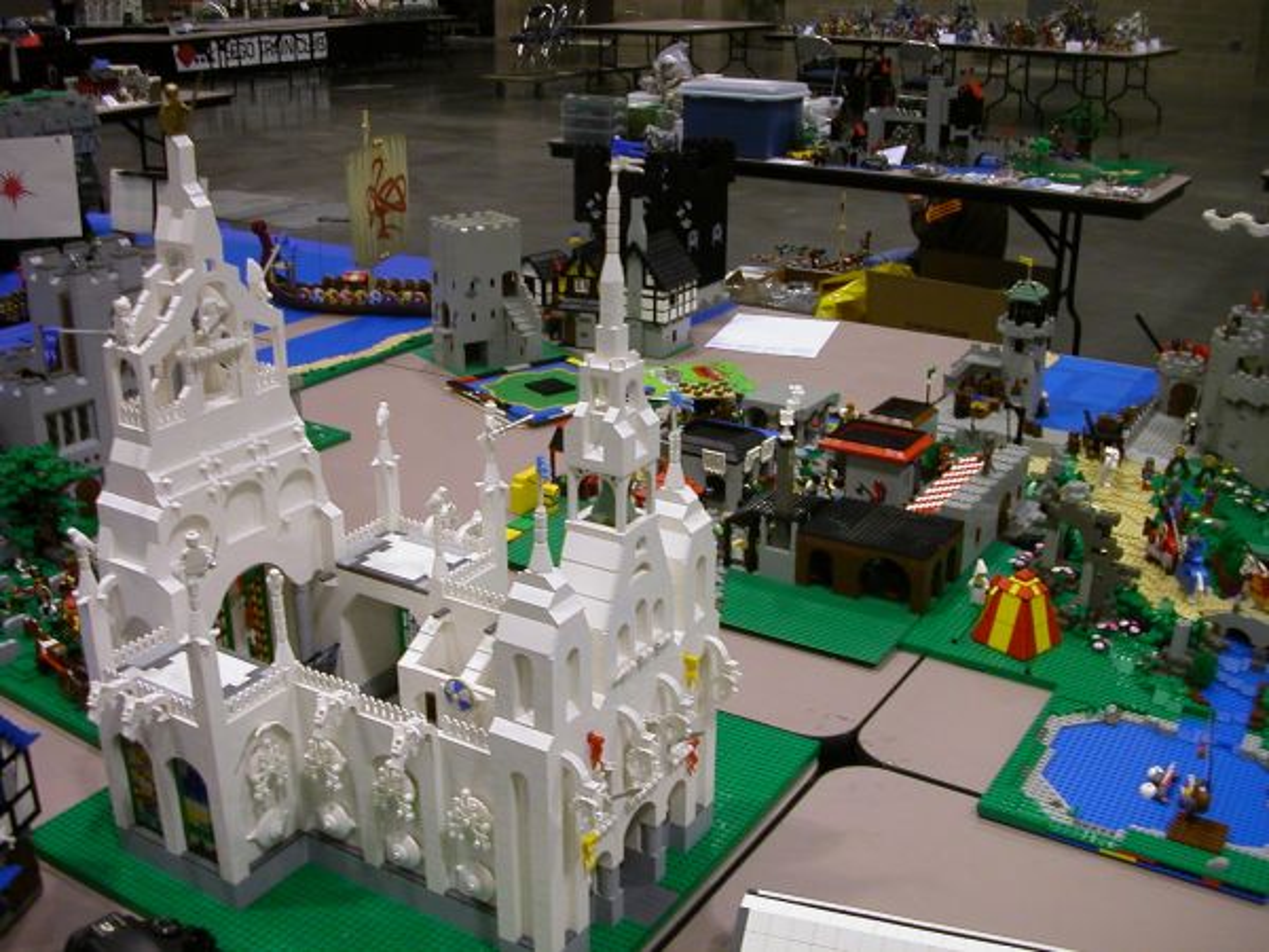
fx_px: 1356
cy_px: 476
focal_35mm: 37
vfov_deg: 38.7
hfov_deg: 50.1
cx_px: 634
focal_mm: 5.6
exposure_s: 1/24.1
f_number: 2.7
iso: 100
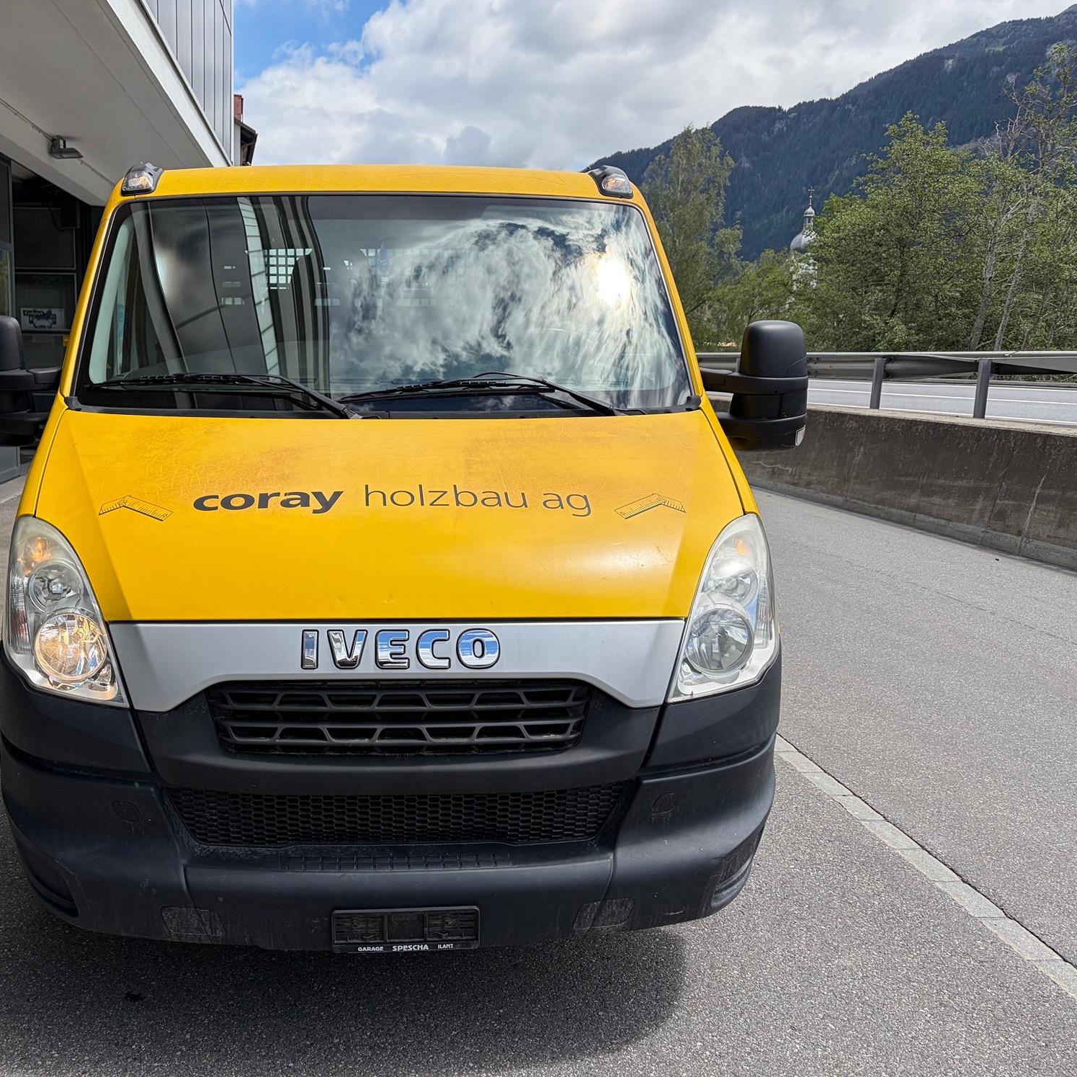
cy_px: 538
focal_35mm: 31
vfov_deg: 52.5
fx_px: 1091
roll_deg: +1.3
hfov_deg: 51.8
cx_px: 387
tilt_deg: -7.6
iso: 50
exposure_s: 1/2865
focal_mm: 5.96
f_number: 1.6
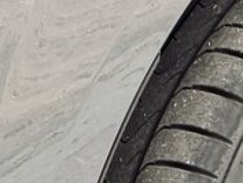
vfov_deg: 2.2
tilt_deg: -13.4
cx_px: 463
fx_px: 4756
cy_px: 421
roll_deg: +1.1
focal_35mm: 677
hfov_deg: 2.9
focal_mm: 16.89
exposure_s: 1/121
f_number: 2.8
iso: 160
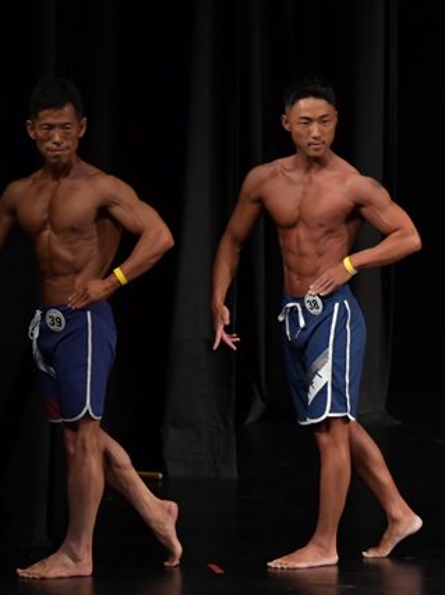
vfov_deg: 4.7
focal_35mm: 420
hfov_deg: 3.5
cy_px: 348
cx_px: 294
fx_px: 7206
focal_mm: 160
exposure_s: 1/400
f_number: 5.6
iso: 3200
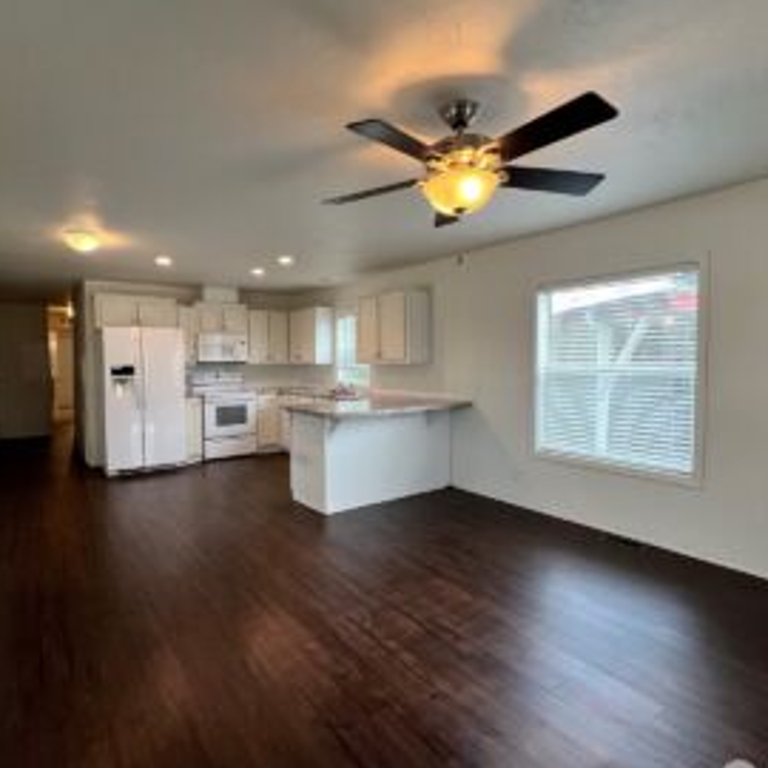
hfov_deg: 83.6
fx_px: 427
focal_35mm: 17
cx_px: 336
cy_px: 381
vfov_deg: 84.0
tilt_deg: -3.0
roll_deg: +0.5
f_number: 1.8
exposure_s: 1/120
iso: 125
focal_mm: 1.57
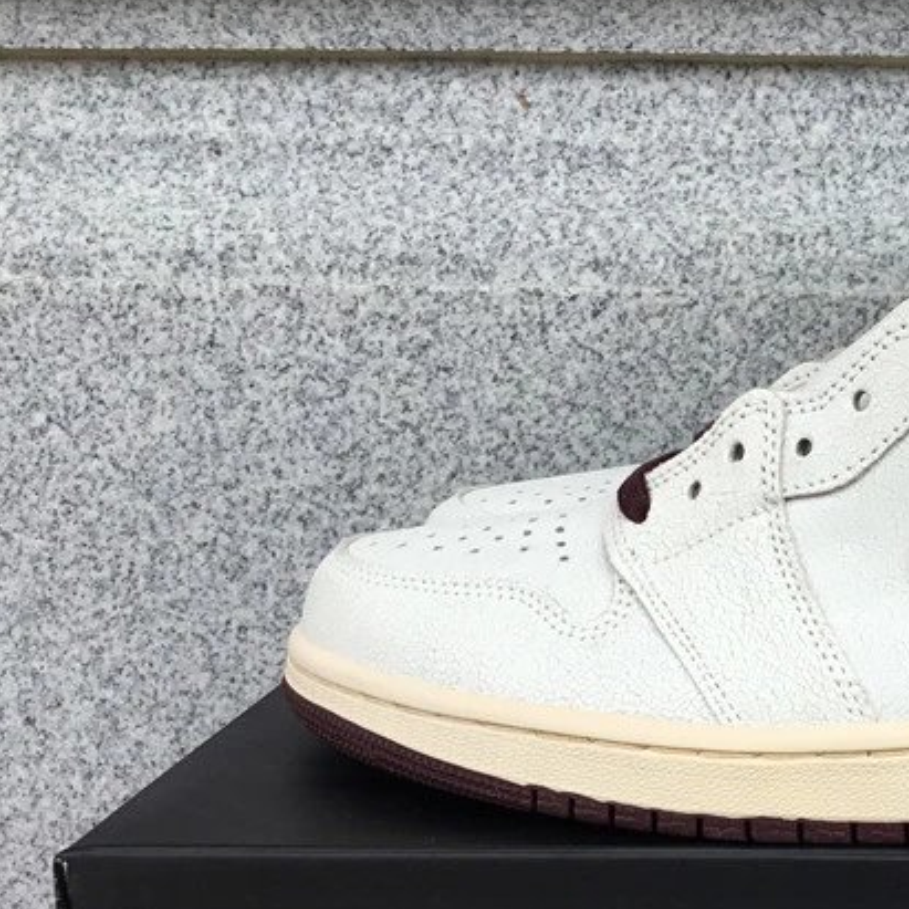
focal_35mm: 60
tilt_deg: -14.5
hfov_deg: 26.9
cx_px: 922
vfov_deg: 28.2
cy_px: 680
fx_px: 1783
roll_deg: +0.2
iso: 25
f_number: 2.4
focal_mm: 3.3
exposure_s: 1/547
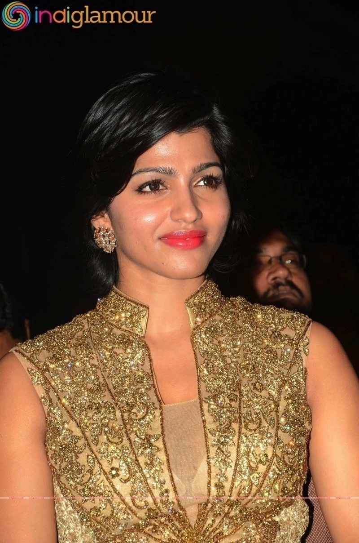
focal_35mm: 158
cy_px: 272
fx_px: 2367
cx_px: 180
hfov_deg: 8.7
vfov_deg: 13.1
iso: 200
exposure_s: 1/160
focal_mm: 105
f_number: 9
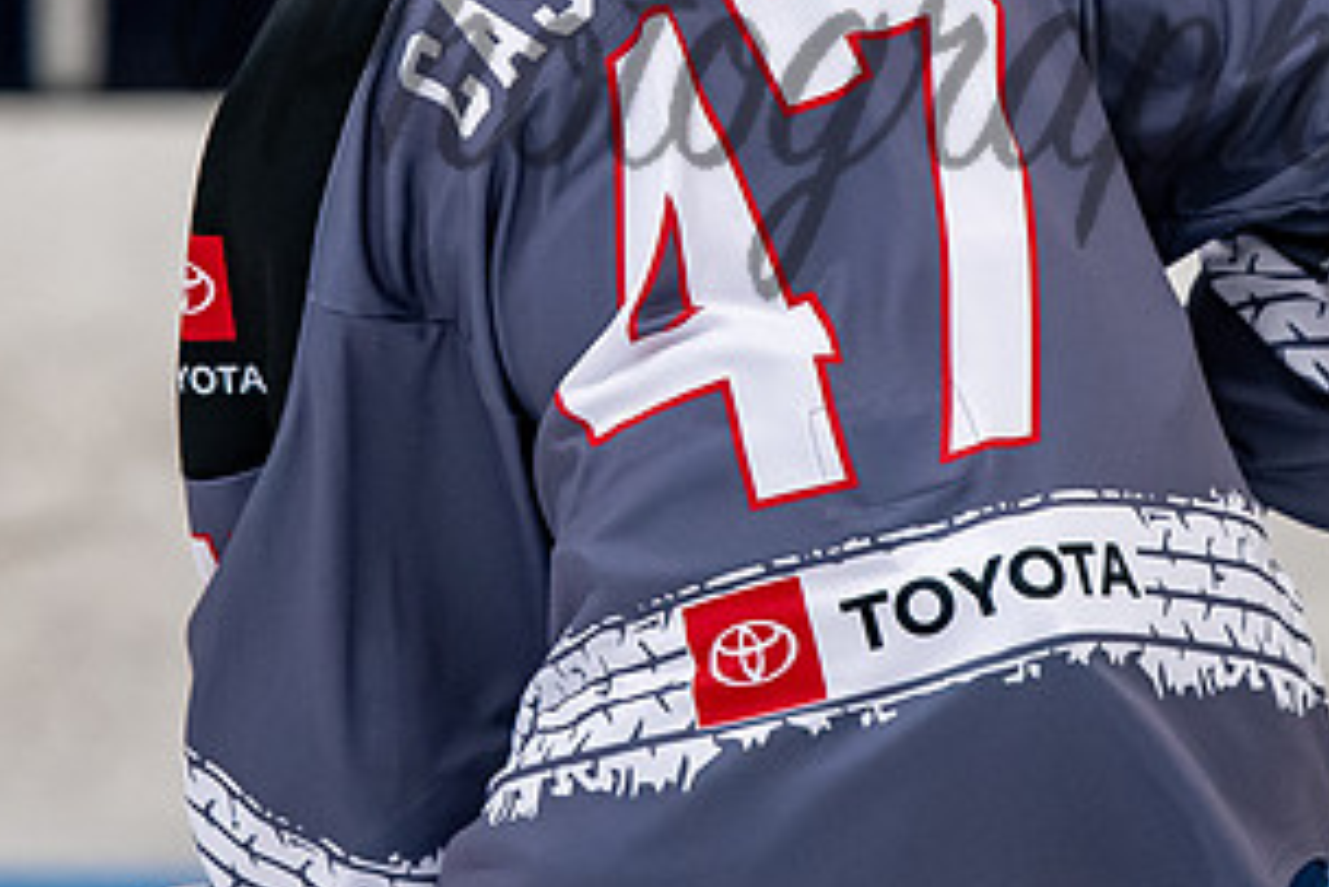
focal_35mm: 670
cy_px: -32
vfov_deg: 2.1
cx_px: 701
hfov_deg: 3.1
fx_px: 24745
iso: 2000
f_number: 3.2
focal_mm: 200
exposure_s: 1/800
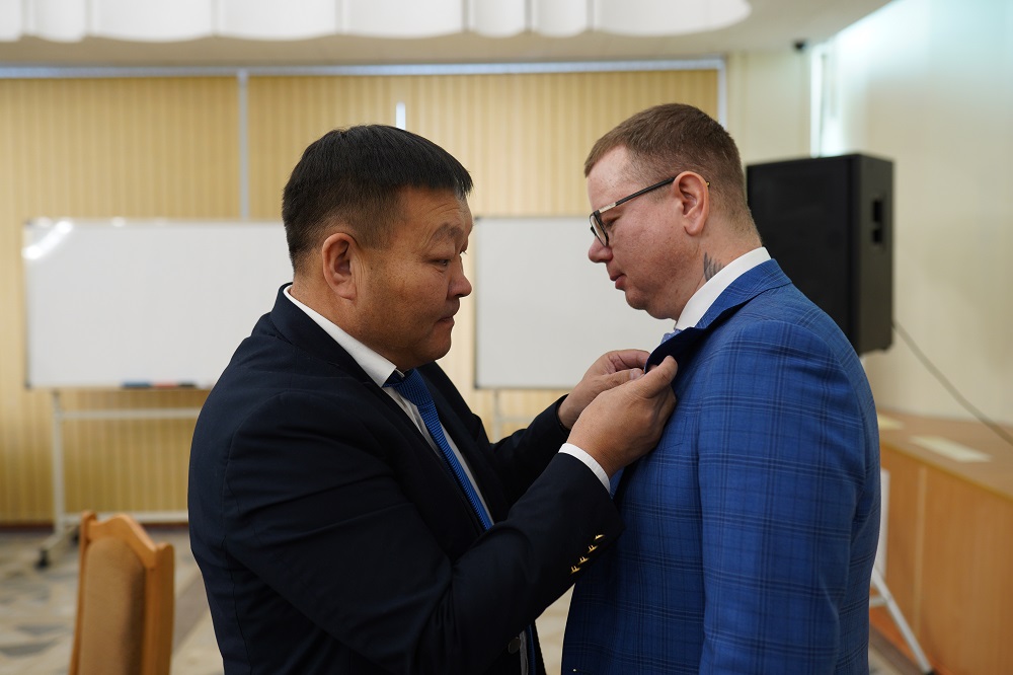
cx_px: 506
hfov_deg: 54.5
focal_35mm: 35
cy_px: 338
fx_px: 984
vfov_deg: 37.8
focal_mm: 35
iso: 640
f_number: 2.5
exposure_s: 1/80
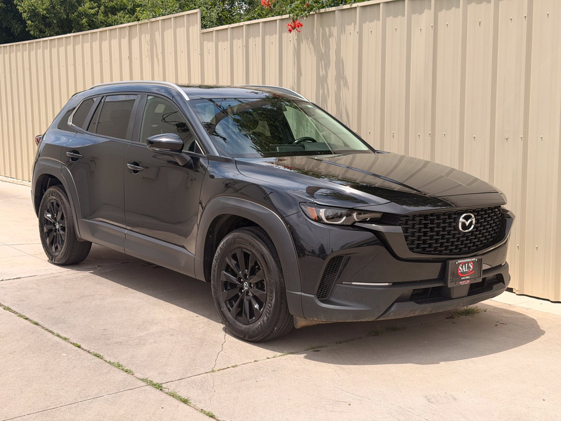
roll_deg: +0.9
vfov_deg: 30.3
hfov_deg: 39.7
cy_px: 210
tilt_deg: -7.8
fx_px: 778
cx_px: 280
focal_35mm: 48
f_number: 1.78
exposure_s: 1/5208
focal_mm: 6.76
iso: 80
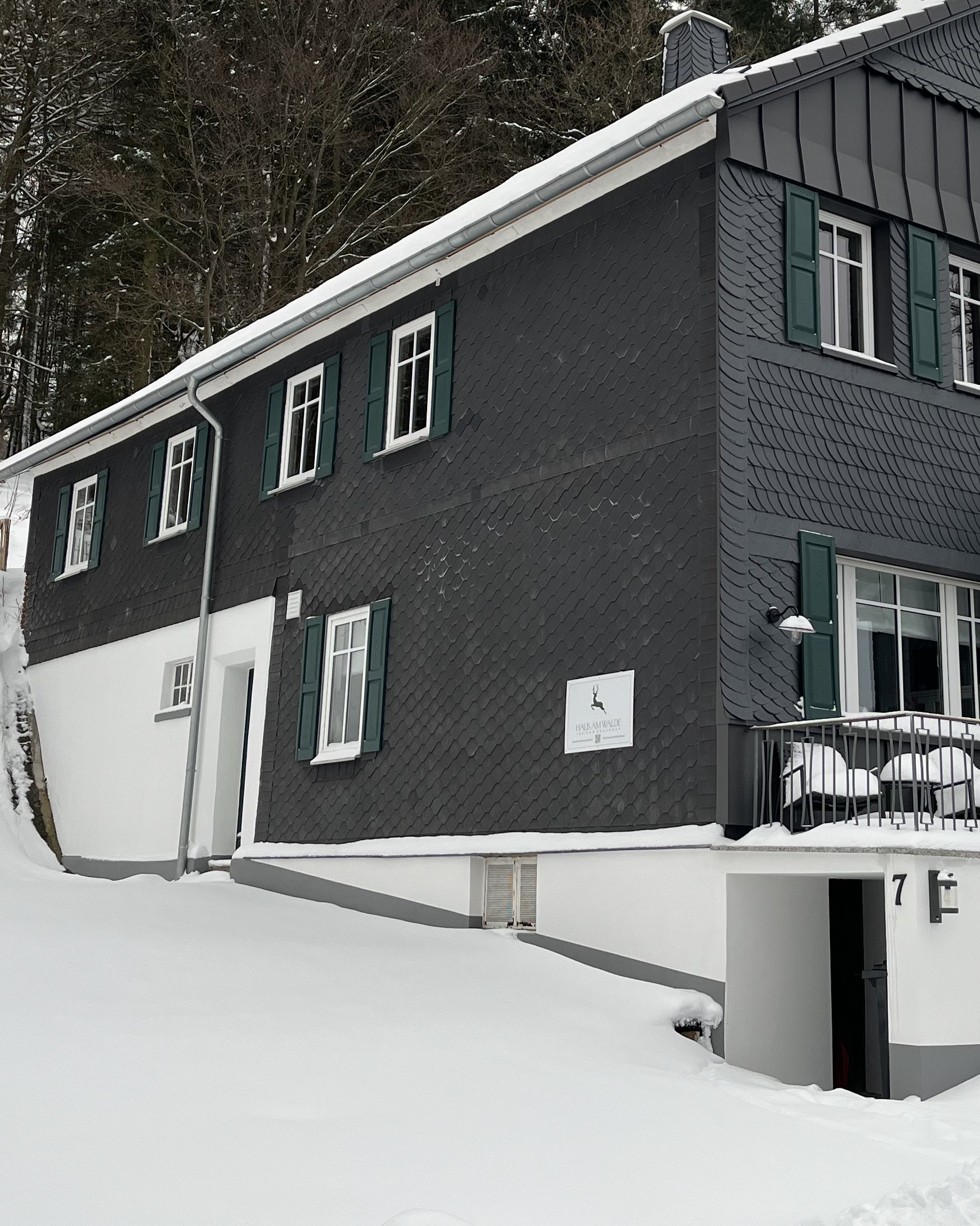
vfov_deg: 38.4
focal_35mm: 48
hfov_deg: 31.3
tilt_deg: +16.2
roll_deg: -1.4
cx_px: 609
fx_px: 1741
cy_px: 413
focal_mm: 5.1
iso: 50
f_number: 1.6
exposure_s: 1/333
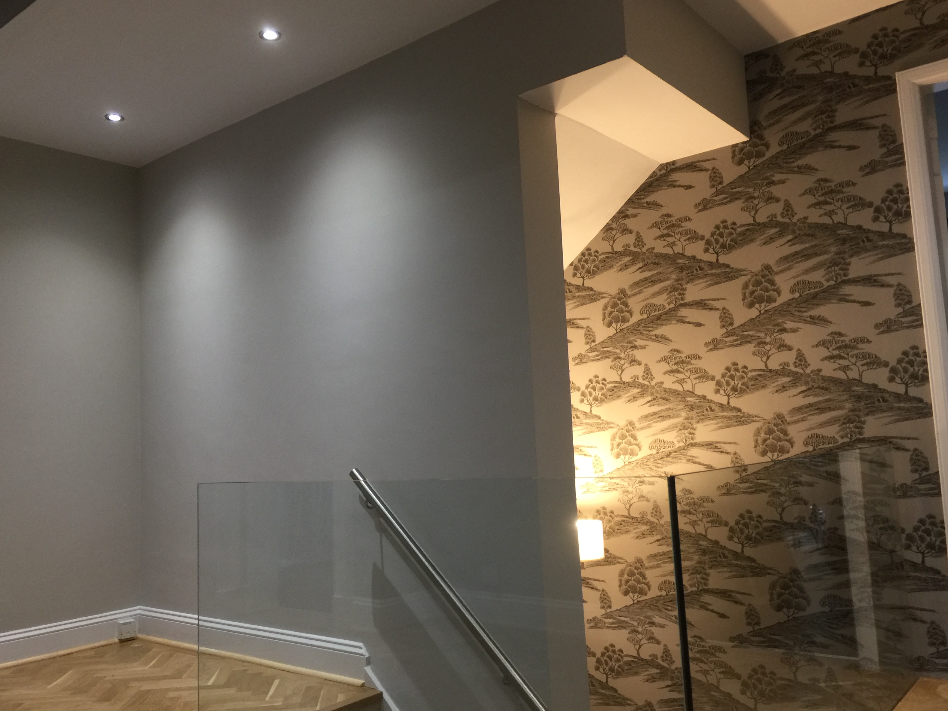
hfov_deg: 60.0
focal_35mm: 30
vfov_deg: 46.8
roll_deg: +1.3
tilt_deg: +5.1
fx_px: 822
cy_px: 358
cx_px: 470
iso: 50
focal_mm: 4.15
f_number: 2.2
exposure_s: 1/17
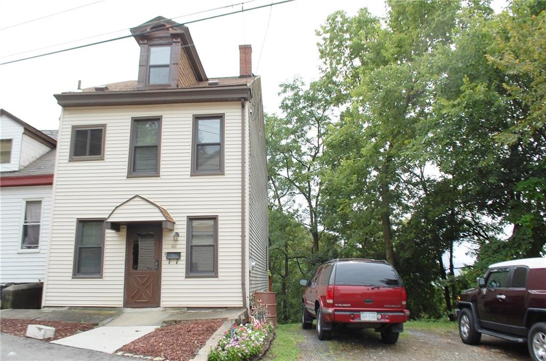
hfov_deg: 67.5
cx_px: 273
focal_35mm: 27
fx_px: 409
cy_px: 180
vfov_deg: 47.7
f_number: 7.1
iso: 200
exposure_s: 1/200
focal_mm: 18
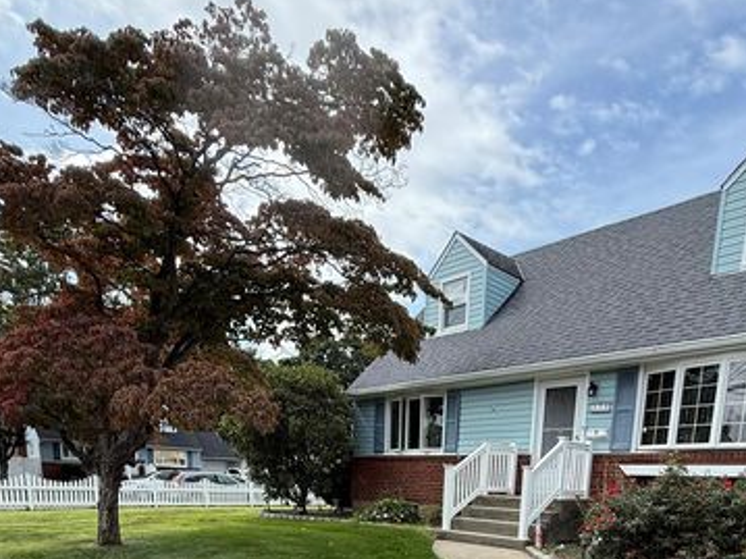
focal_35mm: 26
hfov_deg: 67.1
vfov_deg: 42.8
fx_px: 560
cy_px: 600
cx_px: 414
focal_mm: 2.22
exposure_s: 1/820
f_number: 2.2
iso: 64
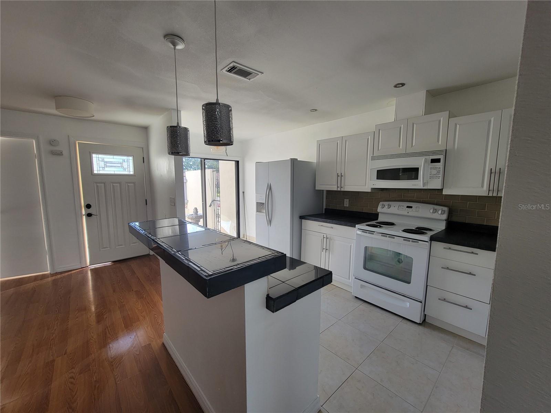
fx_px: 207
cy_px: 206
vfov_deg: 89.9
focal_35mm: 13
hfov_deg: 106.2
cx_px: 276
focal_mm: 2.2
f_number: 2.2
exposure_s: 1/60
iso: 80
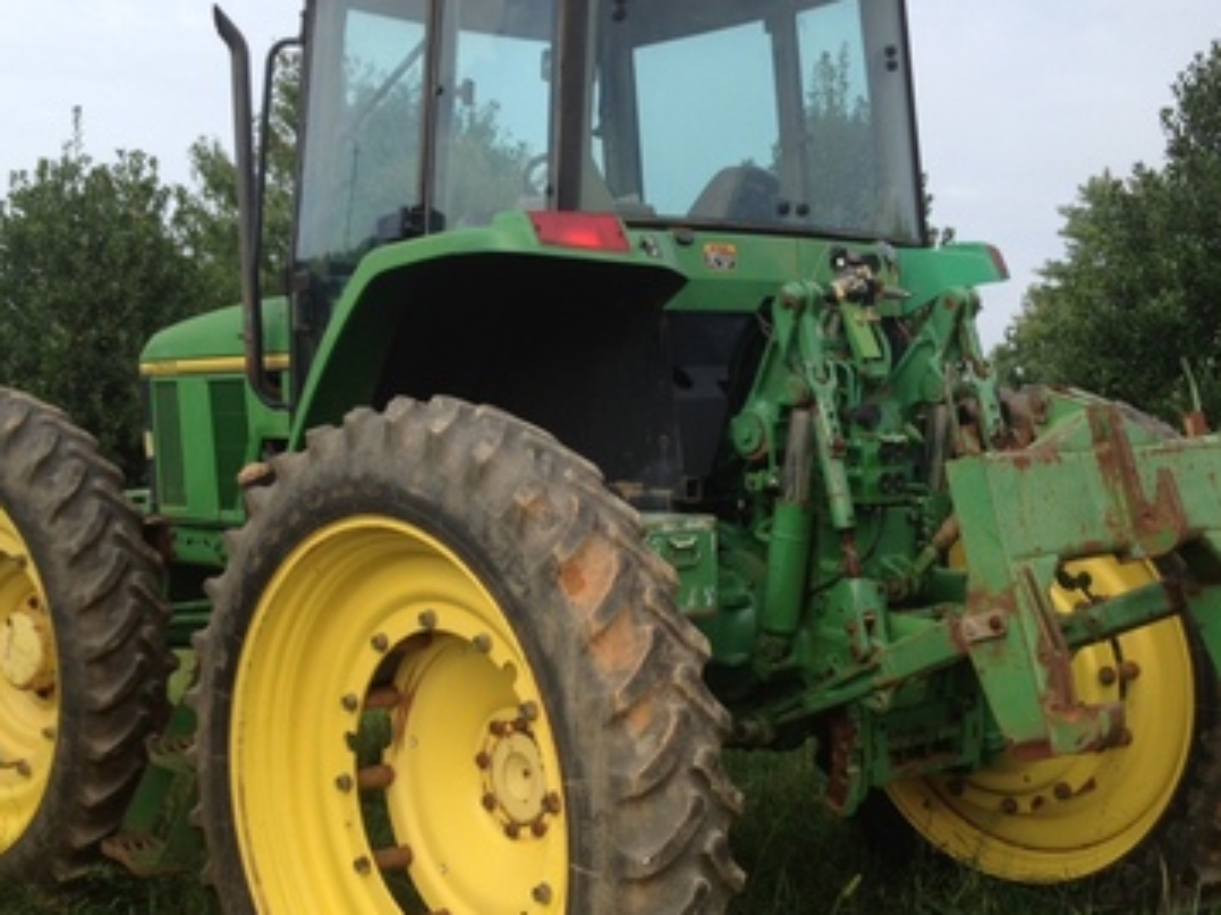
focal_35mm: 53
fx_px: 1869
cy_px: 520
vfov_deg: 27.5
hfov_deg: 36.2
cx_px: 619
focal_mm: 4.28
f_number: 2.4
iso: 64
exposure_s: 1/836
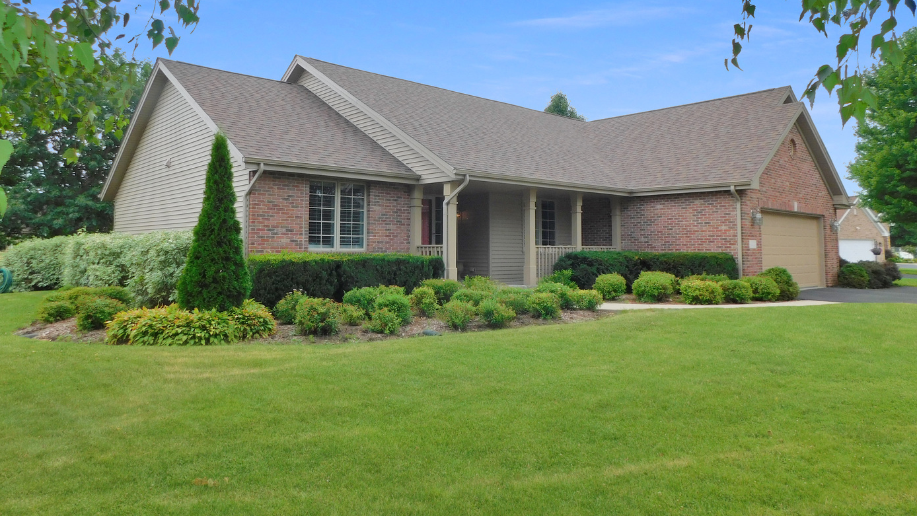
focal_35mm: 26
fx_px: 632
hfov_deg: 71.9
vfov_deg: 44.1
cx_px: 448
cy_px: 196
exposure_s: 1/800
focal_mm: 4
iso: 125
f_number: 3
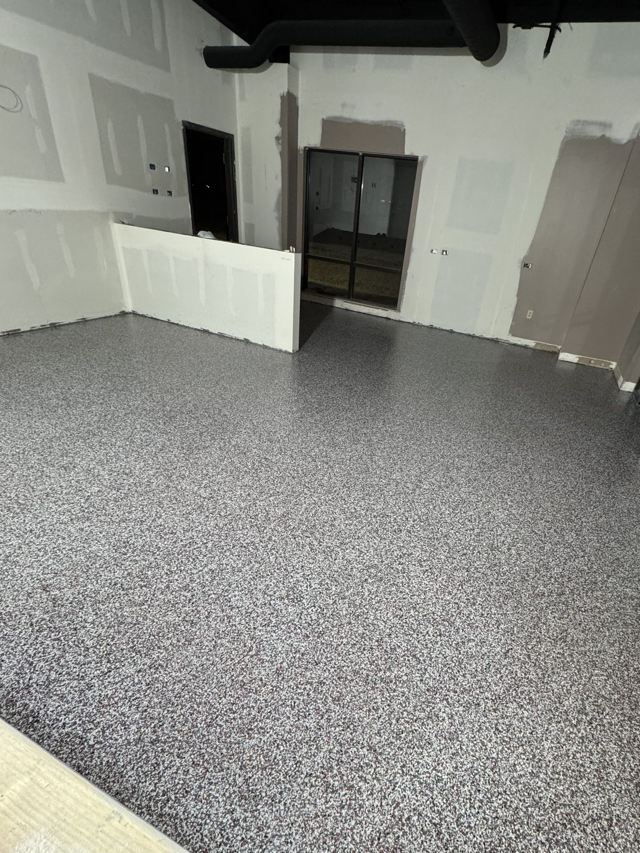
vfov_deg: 90.8
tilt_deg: -31.4
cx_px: 366
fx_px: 419
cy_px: 462
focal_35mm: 17
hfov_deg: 74.3
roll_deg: -6.5
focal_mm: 2.22
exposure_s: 1/60
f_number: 2.2
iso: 400
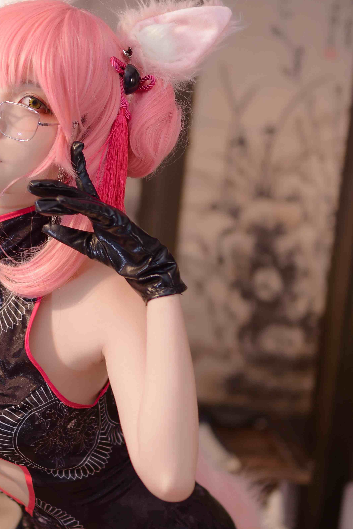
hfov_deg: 11.8
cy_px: 370
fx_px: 1705
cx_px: 45
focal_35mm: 116
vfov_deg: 17.6
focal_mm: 50
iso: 100
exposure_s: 1/200
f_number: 1.4
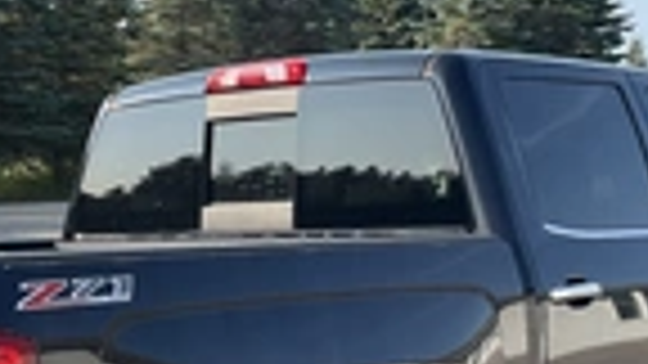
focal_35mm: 88
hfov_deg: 24.1
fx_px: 1512
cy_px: 382
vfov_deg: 13.5
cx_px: 225
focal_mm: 3
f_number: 1.8
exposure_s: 1/586
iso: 25
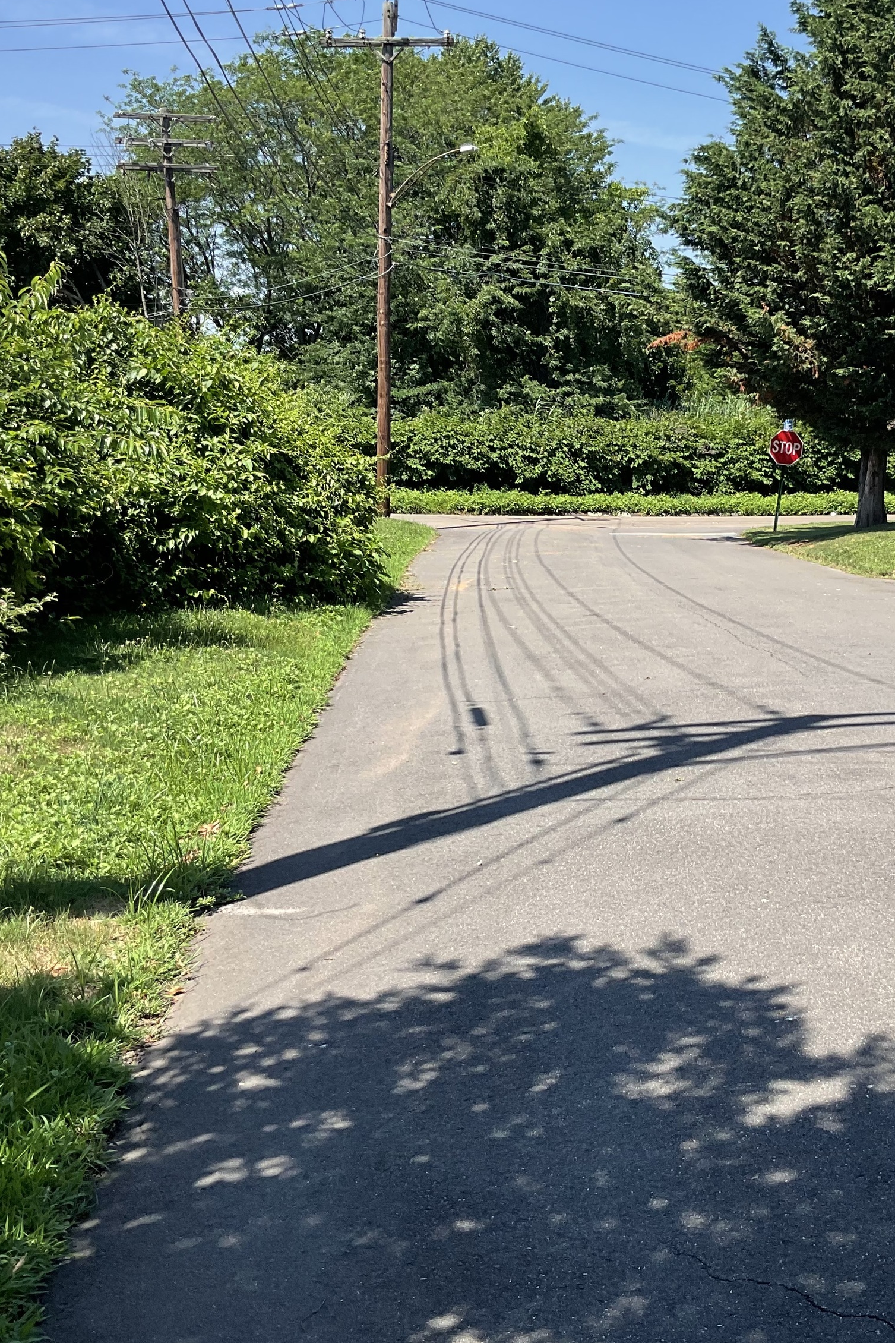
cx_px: 663
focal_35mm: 41
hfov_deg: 32.1
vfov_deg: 47.4
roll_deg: -1.2
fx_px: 1529
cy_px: 676
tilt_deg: -9.3
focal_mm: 3
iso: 16
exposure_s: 1/997
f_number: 1.8
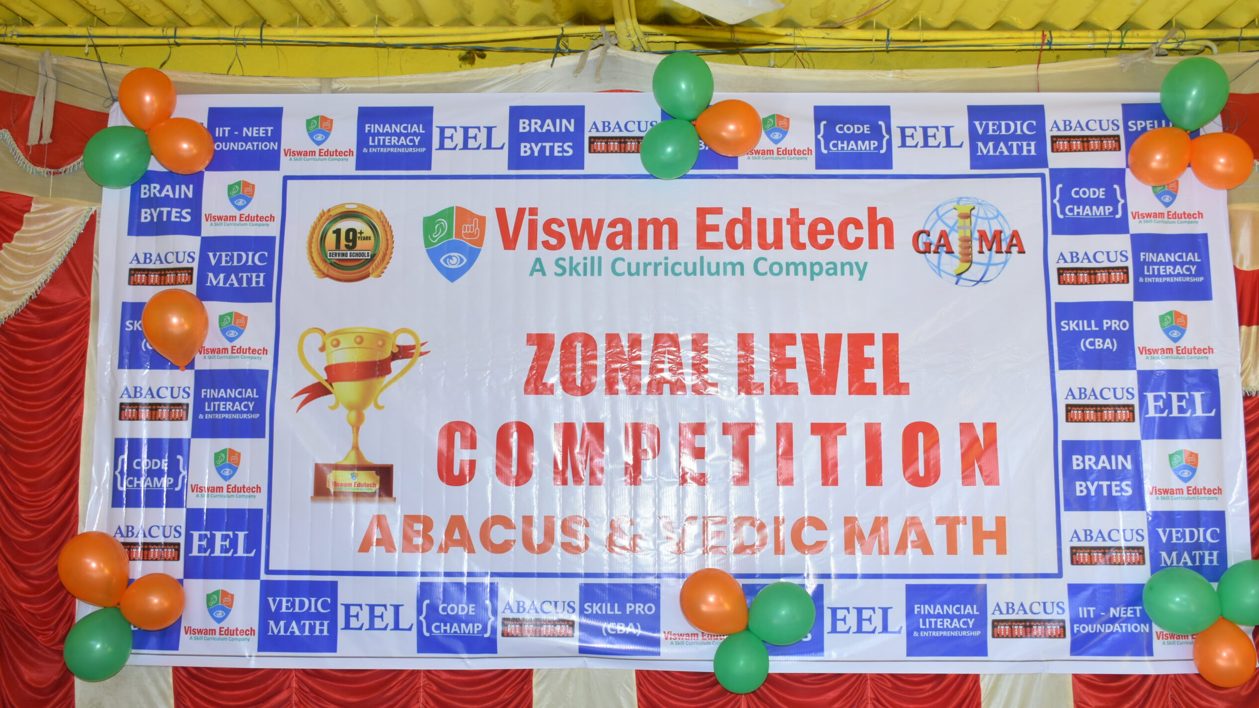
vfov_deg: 31.2
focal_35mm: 38
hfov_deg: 52.8
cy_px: 315
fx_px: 1269
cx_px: 631
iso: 320
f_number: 5.6
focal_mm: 24
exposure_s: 1/200
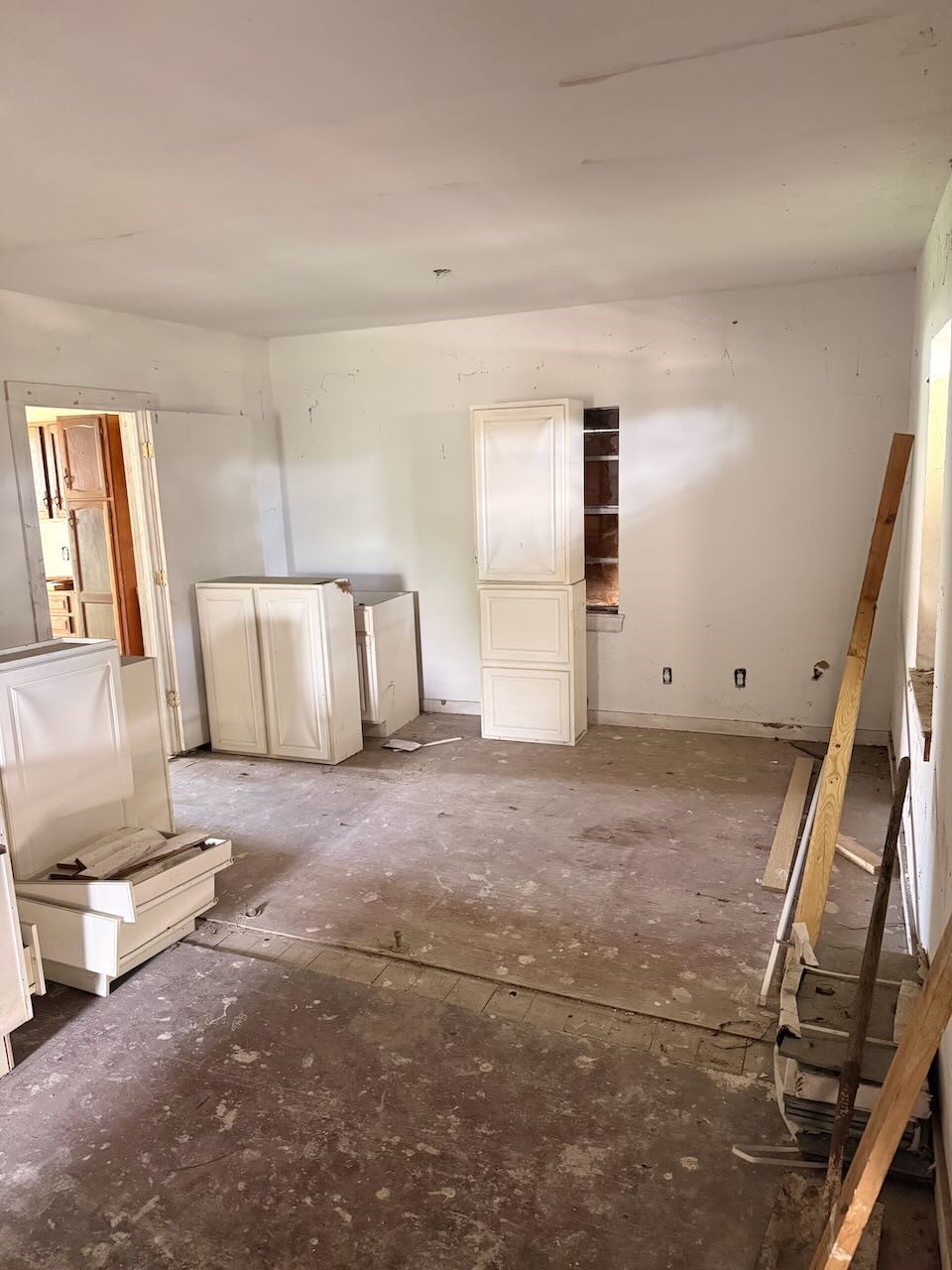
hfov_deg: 56.8
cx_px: 476
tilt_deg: -11.5
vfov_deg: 71.6
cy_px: 635
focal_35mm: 24
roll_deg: +0.9
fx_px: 880
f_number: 1.78
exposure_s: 1/60
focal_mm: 6.76
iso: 640
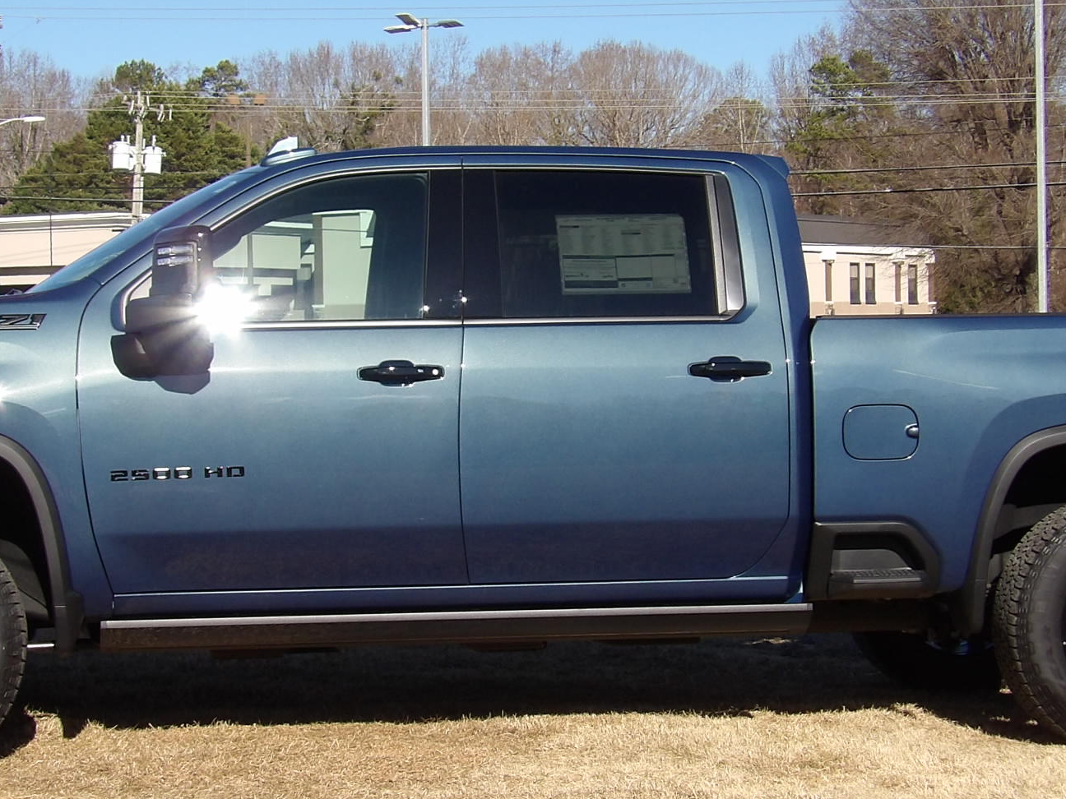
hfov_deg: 25.0
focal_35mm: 78
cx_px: 494
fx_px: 2402
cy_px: 416
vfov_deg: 18.9
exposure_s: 1/824
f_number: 3.7
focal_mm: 7
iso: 100
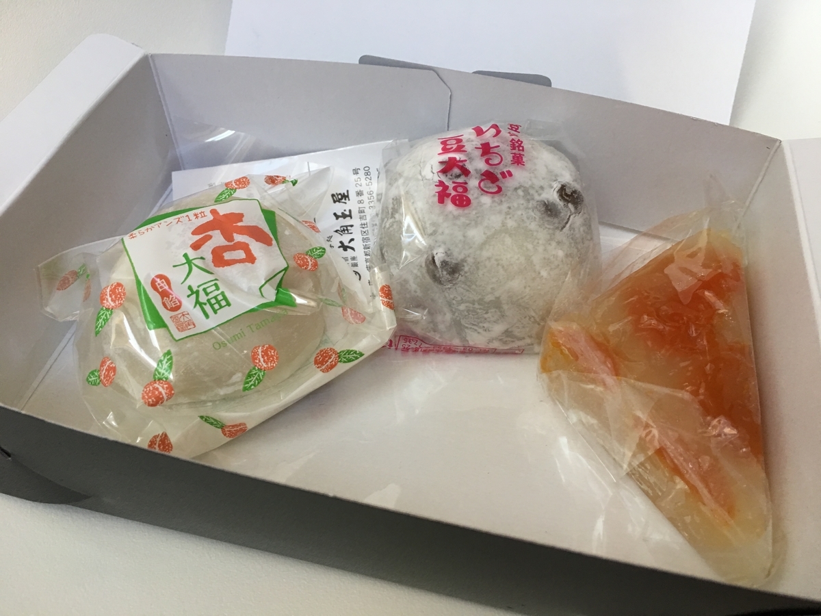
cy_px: 308
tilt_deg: -53.8
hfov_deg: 61.7
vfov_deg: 48.2
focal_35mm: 29
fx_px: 688
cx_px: 410
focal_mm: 4.15
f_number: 2.2
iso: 40
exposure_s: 1/15
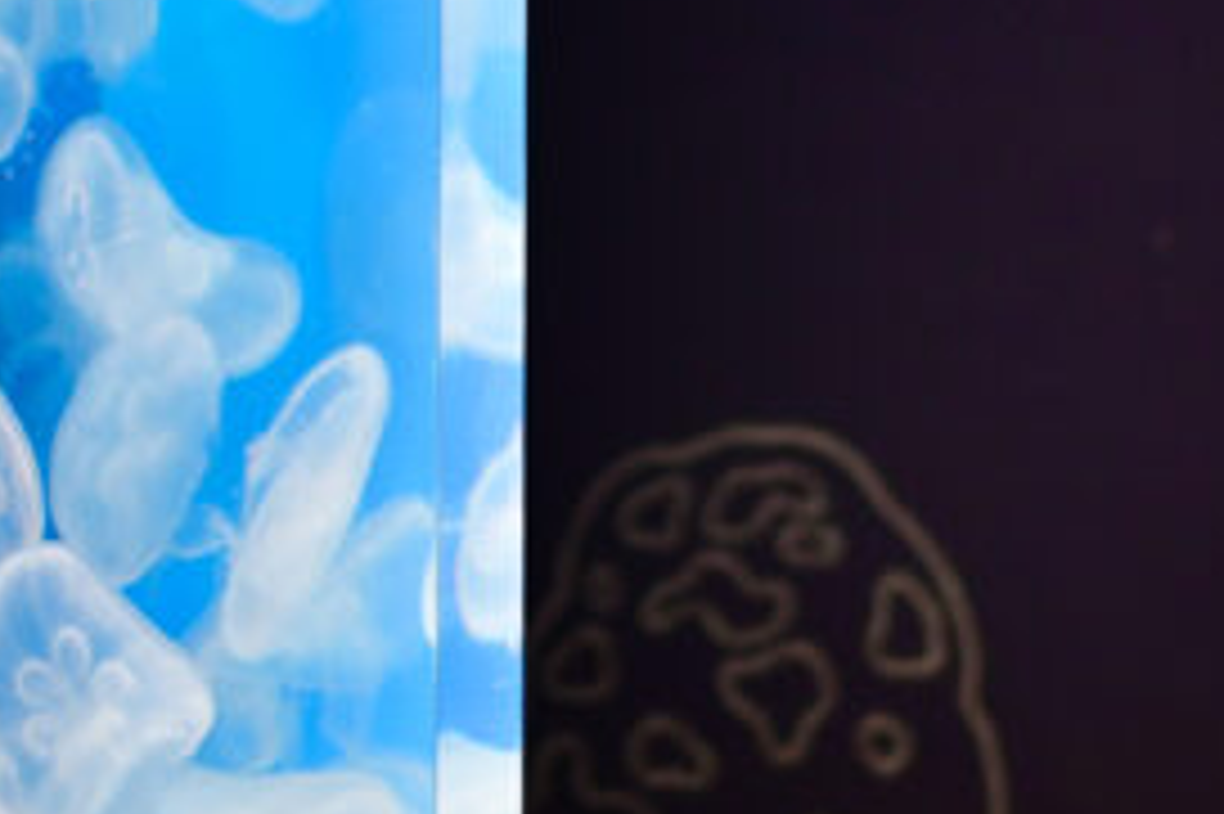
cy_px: -263
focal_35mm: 226
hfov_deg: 9.1
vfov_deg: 6.0
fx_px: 7679
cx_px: 490
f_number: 2
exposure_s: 1/60
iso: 500
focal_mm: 40
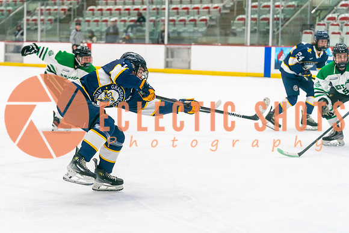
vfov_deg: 14.3
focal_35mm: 95
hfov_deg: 21.3
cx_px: 111
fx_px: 925
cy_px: 109
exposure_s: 1/1250
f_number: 2.8
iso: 3200
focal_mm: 70
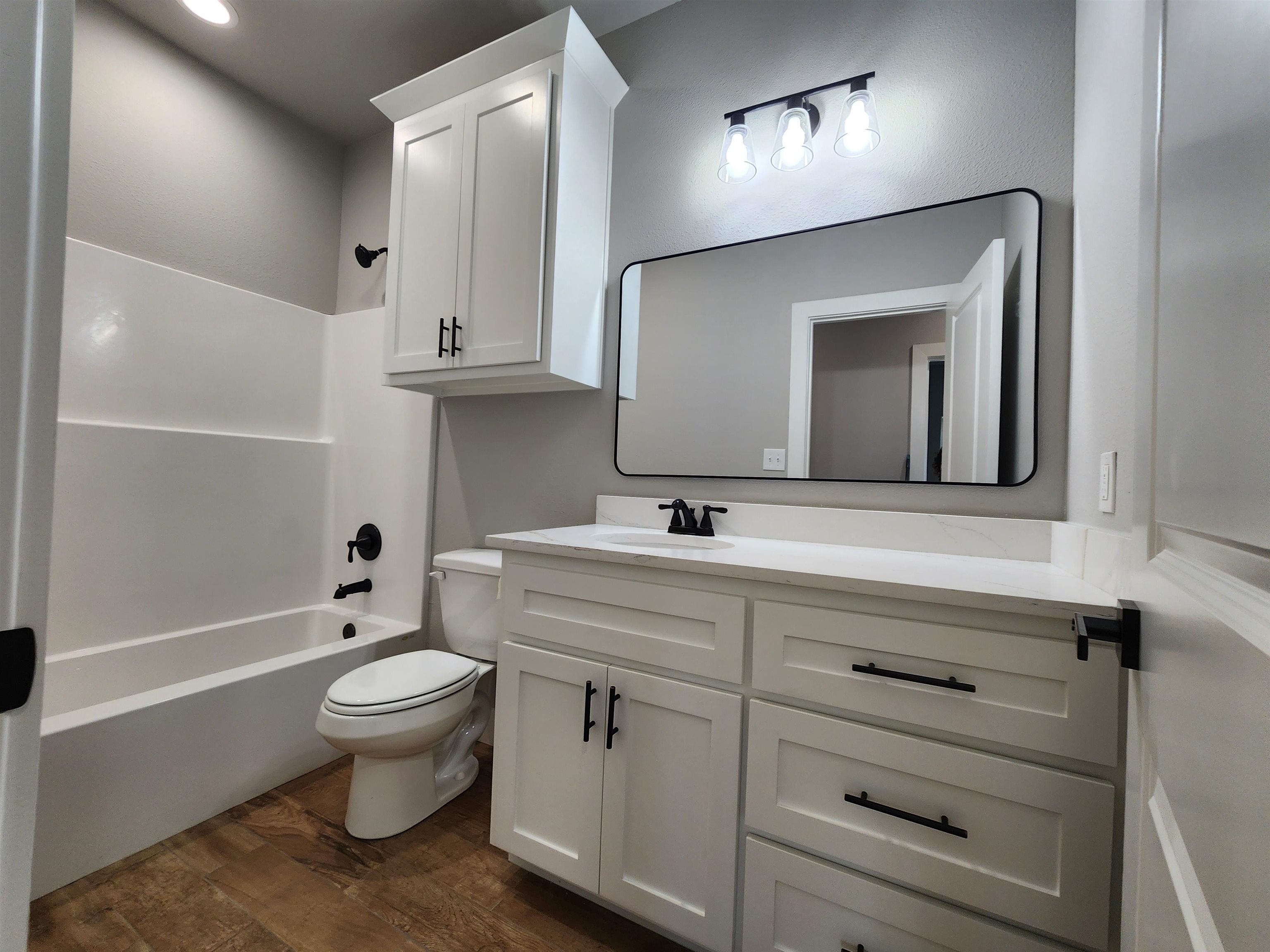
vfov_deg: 89.9
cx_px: 635
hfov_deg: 106.2
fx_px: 477
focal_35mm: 13
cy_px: 476
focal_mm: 2.2
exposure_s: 1/60
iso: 125
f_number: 2.2
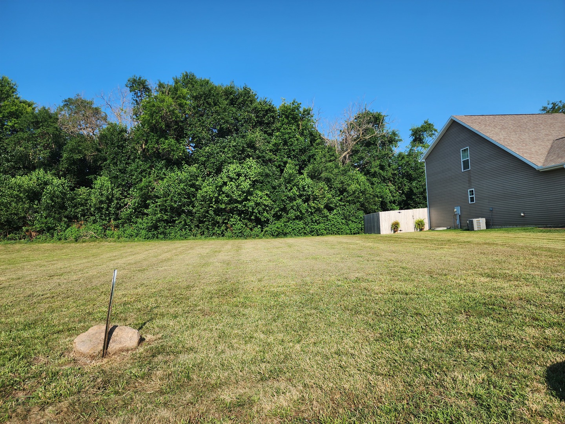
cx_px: 282
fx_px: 375
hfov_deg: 73.9
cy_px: 212
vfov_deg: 58.9
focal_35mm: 23
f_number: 1.8
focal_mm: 6.4
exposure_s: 1/834
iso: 12
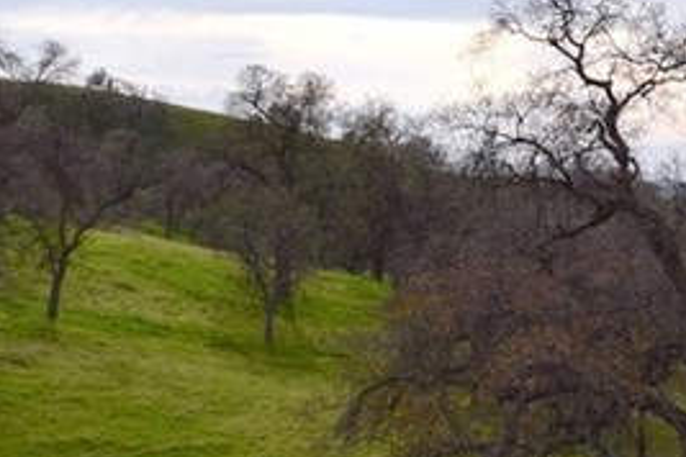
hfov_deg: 16.3
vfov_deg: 11.9
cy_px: 118
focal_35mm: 115
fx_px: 2191
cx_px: 1025
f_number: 11
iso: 100
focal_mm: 20
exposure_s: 1/200
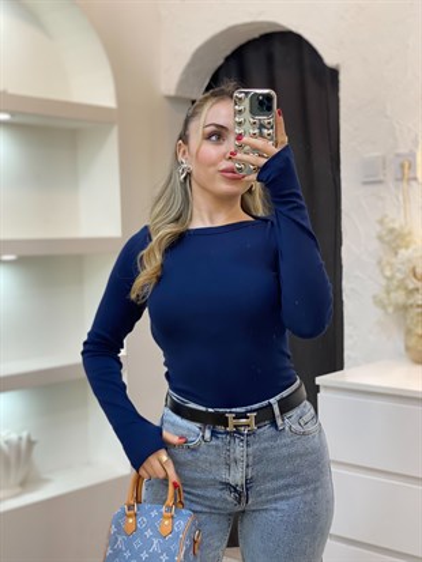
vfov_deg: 36.8
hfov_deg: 28.0
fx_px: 845
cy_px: 281
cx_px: 211
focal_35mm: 52
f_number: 2
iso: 100
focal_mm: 6
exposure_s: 1/100
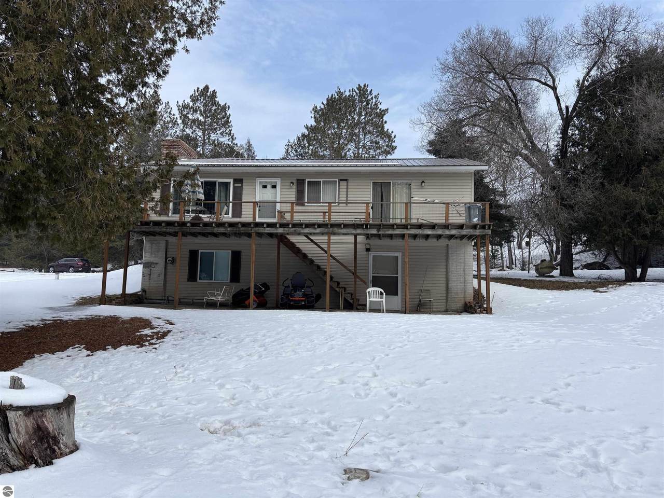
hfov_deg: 67.3
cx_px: 332
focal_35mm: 26
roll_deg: -2.0
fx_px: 499
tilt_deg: +6.5
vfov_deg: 53.1
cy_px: 249
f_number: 1.6
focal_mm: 5.96
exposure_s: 1/3937
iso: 50
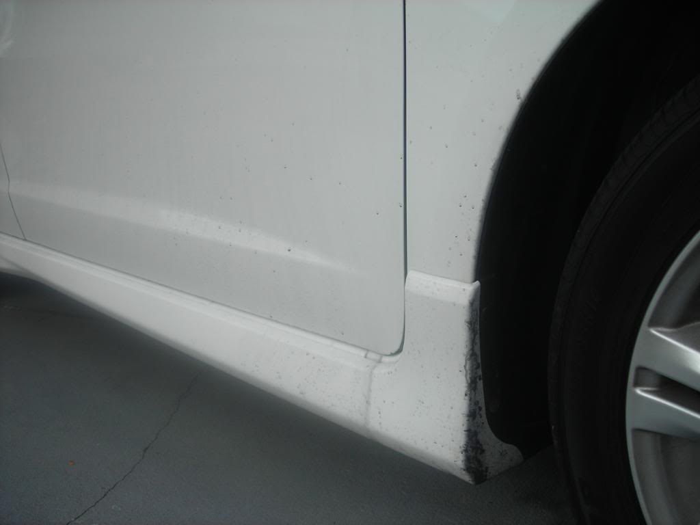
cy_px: 262
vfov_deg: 37.7
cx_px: 350
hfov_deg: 49.0
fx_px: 768
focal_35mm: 38
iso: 50
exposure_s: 1/166
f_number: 6.4
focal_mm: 6.3
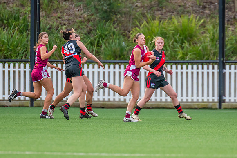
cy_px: 58
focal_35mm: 761
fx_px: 5008
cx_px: 131
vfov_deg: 1.8
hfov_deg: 2.7
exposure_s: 1/1000
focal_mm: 420
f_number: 4.5
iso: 800
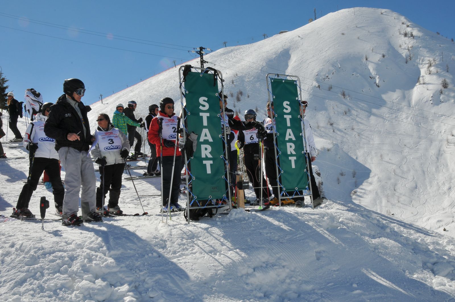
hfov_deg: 46.4
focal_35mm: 42
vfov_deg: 31.8
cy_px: 151
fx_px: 530
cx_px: 228
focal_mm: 28
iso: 200
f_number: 25
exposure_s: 1/125
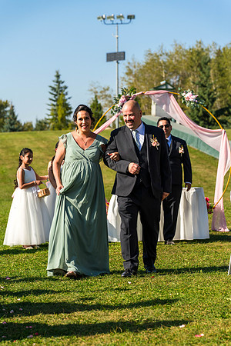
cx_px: 116
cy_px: 173
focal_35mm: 103
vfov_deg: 19.8
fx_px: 991
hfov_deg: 13.3
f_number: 5
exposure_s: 1/1250
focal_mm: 103
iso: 250
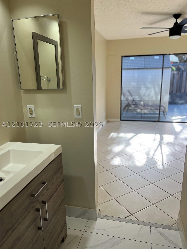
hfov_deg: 53.1
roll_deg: -0.5
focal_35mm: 26
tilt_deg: -12.8
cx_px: 94
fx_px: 187
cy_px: 124
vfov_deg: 67.3
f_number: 1.5
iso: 40
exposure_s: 1/180
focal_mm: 5.7
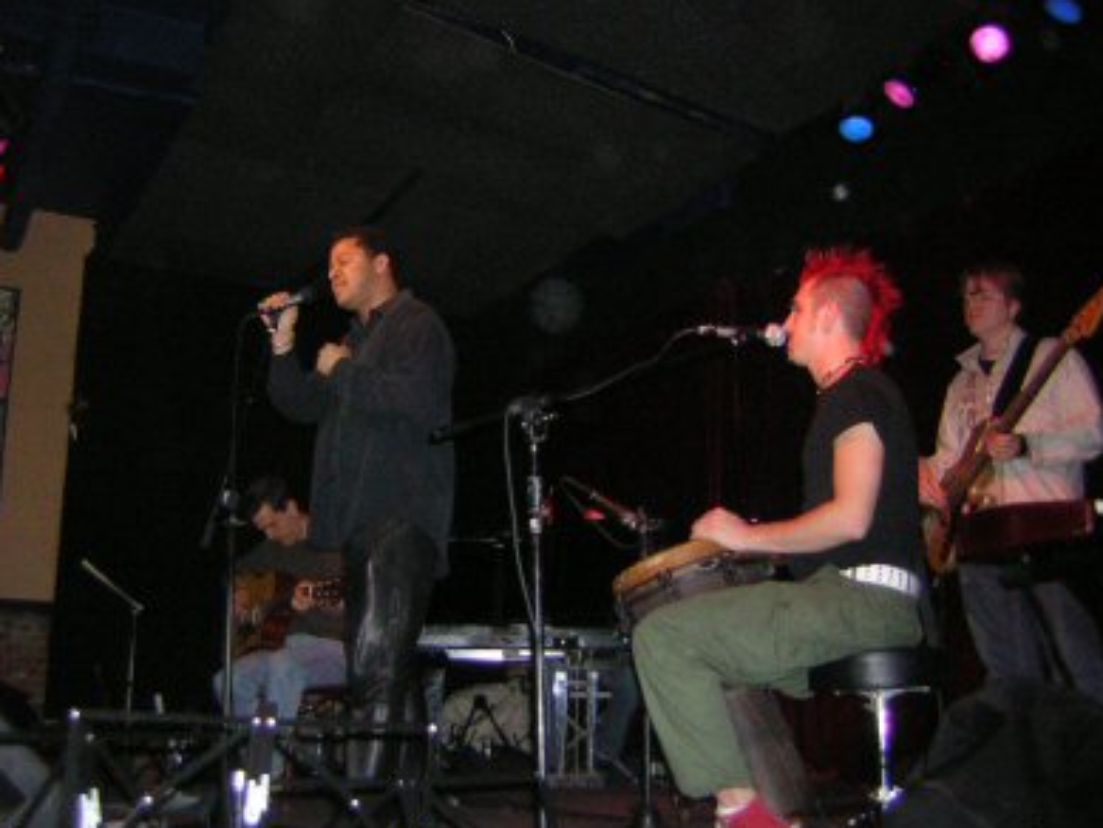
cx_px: 544
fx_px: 1179
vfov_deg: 38.7
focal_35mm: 37
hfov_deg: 50.1
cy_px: 423
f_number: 2.6
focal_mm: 4.7
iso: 200
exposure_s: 1/60.1
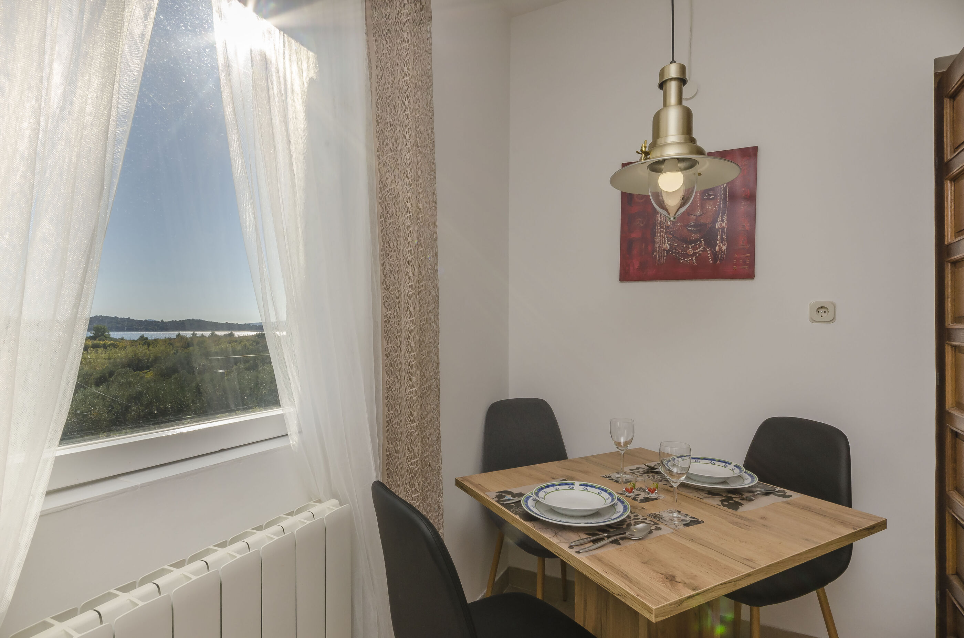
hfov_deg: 90.1
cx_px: 482
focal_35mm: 18
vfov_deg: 67.2
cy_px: 319
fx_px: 481
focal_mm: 12
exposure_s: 1/100
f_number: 18
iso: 100
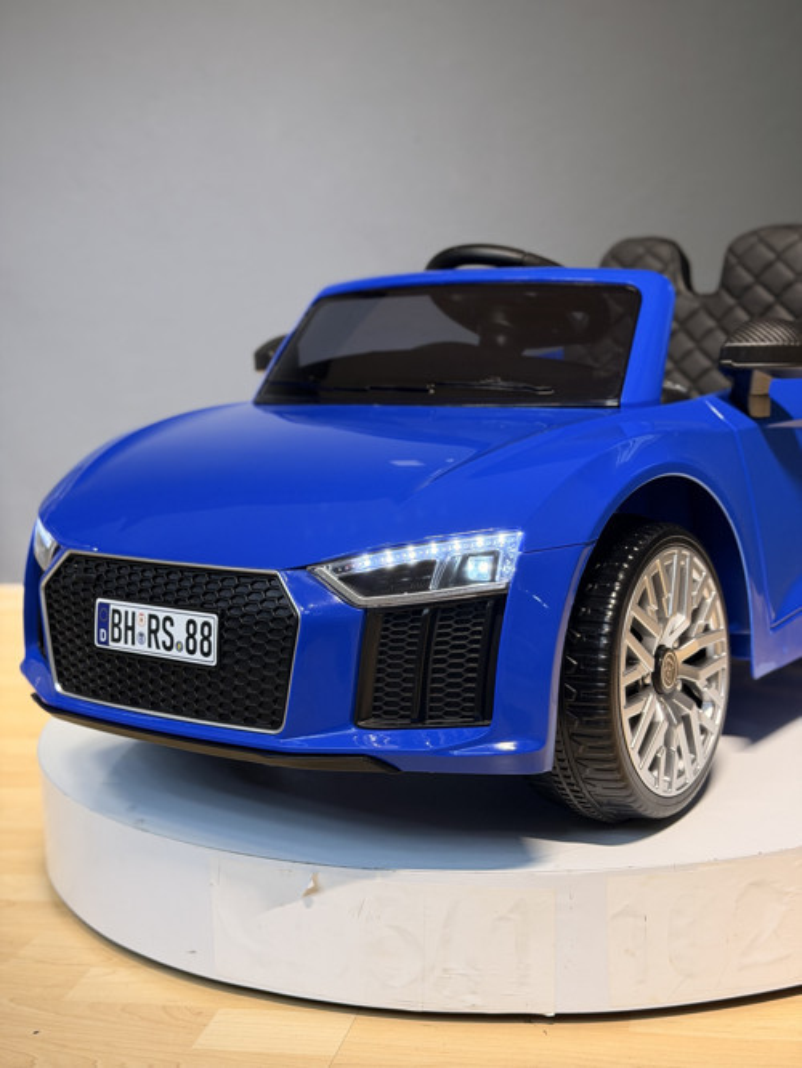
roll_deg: +3.2
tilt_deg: -8.2
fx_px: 1482
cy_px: 534
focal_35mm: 48
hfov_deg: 30.3
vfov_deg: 39.6
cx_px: 401
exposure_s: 1/100
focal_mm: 6.76
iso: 100
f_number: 1.78
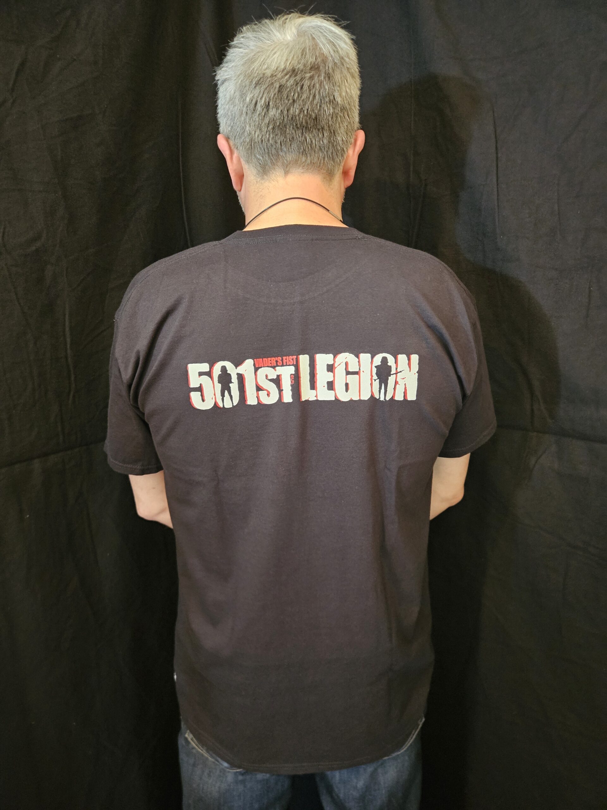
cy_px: 405
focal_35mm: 23
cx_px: 304
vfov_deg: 73.9
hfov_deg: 58.9
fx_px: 538
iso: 640
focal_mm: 5.4
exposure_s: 1/25
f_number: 1.8
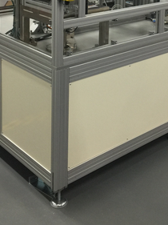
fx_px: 402
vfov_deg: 28.9
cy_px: -8
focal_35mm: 62
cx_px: 110
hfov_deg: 23.5
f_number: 2.2
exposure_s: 1/17
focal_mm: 4.15
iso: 40
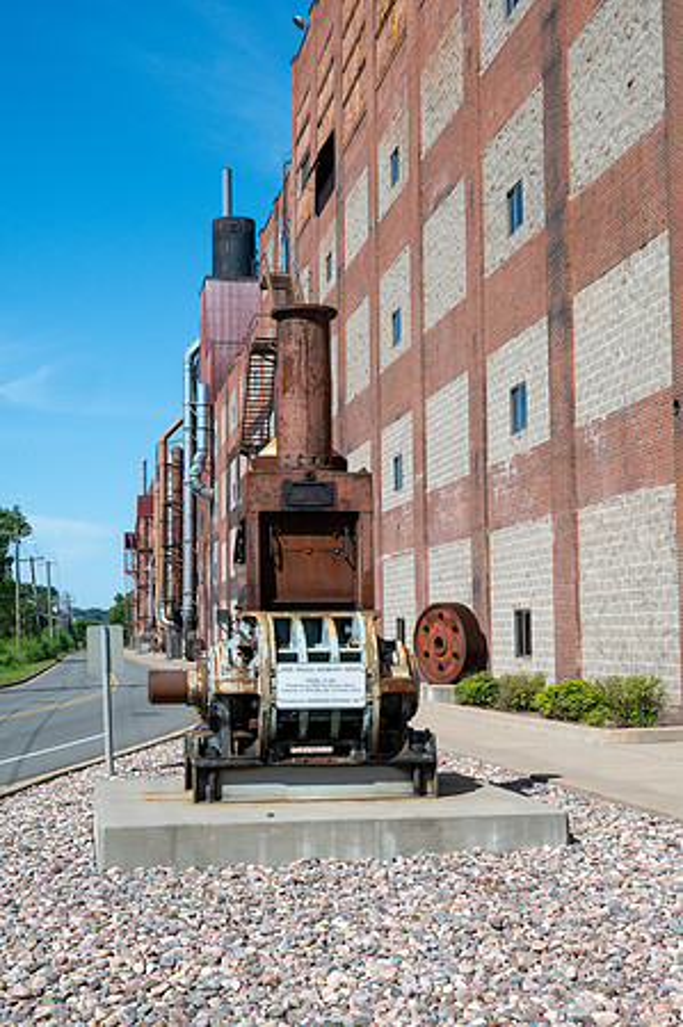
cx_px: 342
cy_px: 514
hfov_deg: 28.0
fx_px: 1369
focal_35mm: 48
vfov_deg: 41.2
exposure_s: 1/500
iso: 800
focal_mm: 48
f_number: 22
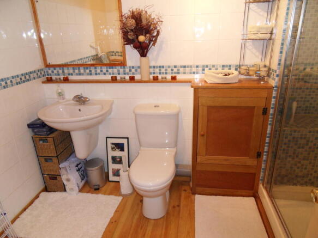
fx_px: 220
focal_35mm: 24
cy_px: 119
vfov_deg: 56.8
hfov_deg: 71.6
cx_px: 159
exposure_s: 1/30
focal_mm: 4.2
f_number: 3.3
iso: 200
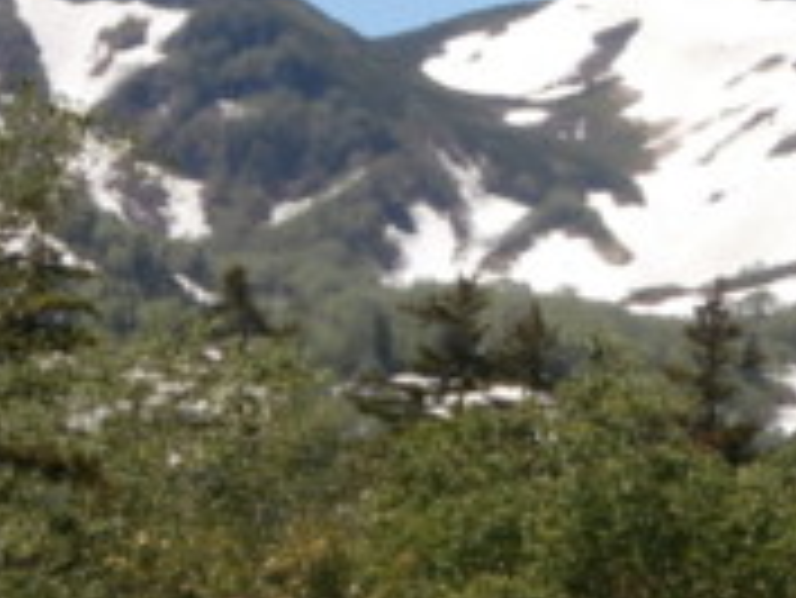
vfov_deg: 5.3
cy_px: 292
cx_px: 544
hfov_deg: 7.1
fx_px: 6420
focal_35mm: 279
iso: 100
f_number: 5.4
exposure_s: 1/500
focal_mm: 19.54
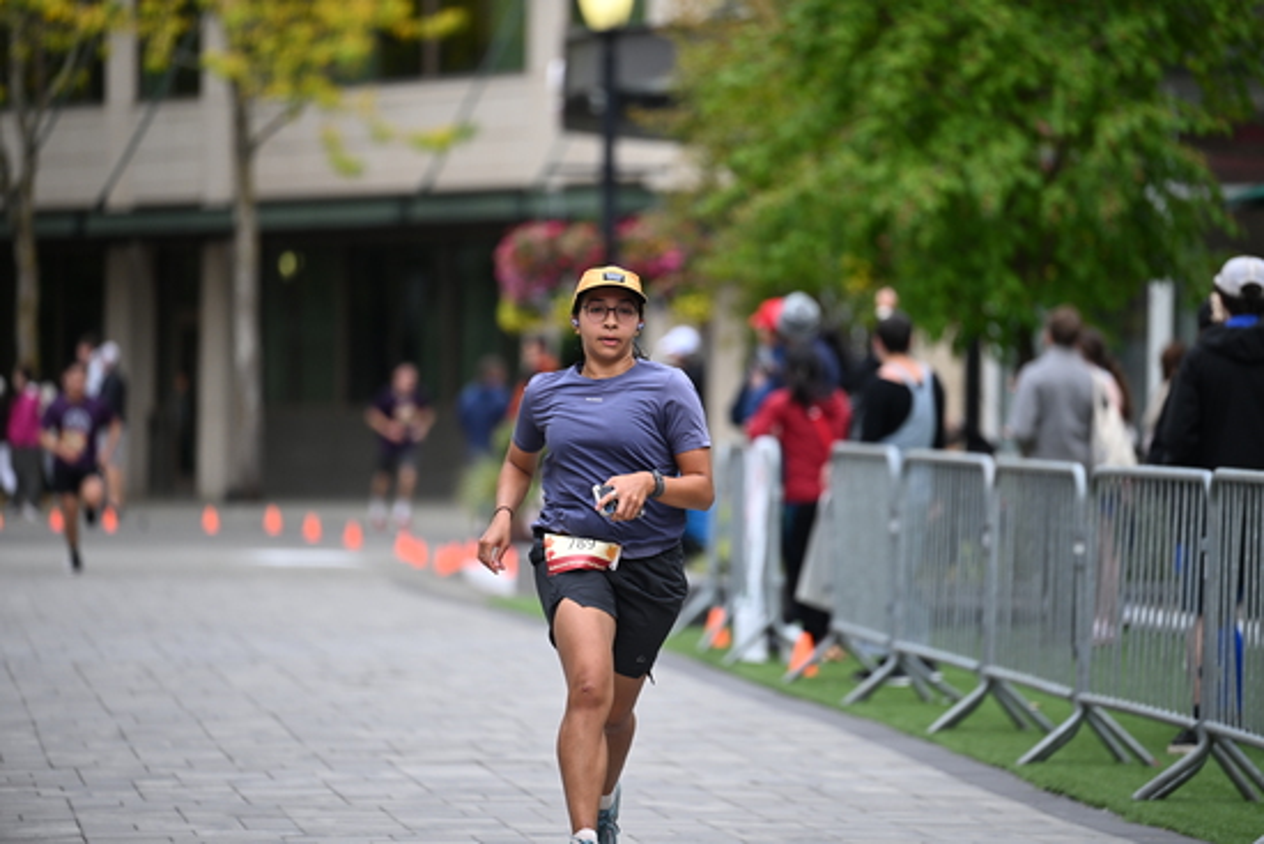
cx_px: 632
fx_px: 7024
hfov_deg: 10.3
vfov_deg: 6.9
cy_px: 422
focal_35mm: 200
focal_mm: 200
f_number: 2.8
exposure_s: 1/2000
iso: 640
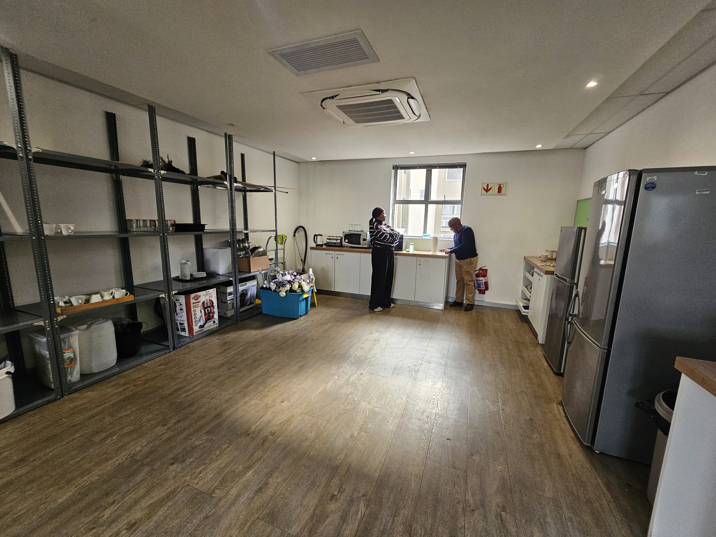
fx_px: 269
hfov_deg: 106.2
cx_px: 358
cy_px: 268
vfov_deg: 89.9
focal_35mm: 13
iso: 160
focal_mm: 2.2
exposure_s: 1/50
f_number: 2.2
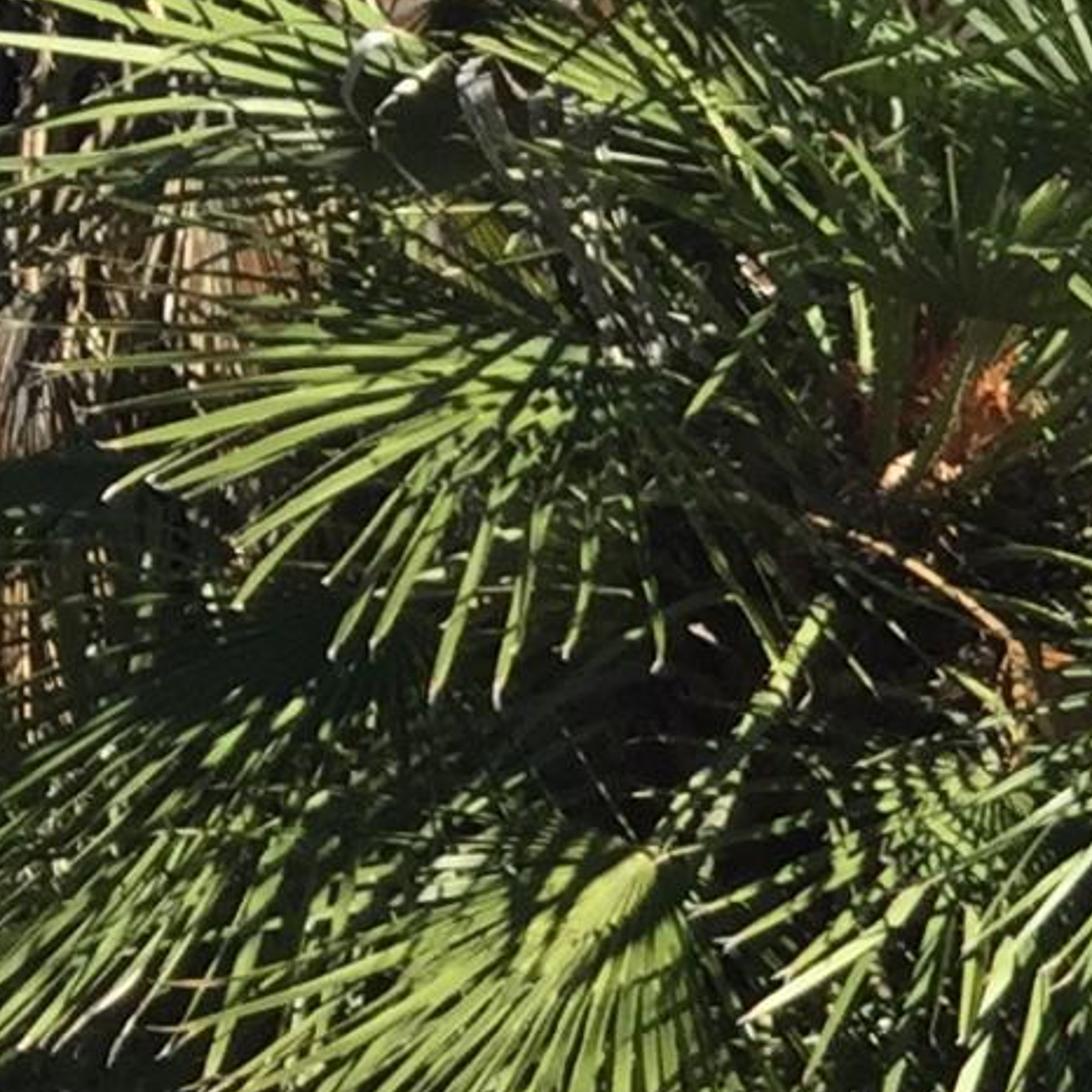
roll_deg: -1.1
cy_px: 501
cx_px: 3274
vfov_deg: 10.6
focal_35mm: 165
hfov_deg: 8.7
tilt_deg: +6.6
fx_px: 5889
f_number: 2.2
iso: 32
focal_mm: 4.15
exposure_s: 1/1130
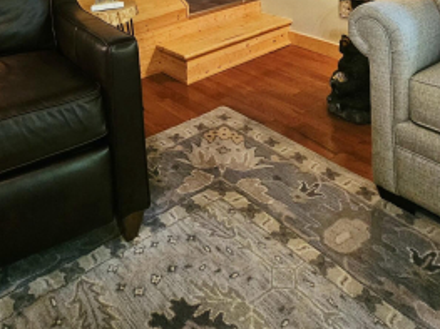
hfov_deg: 54.6
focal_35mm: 33
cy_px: -73
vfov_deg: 33.9
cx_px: 158
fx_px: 419
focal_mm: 2.2
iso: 500
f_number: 2.2
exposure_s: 1/30
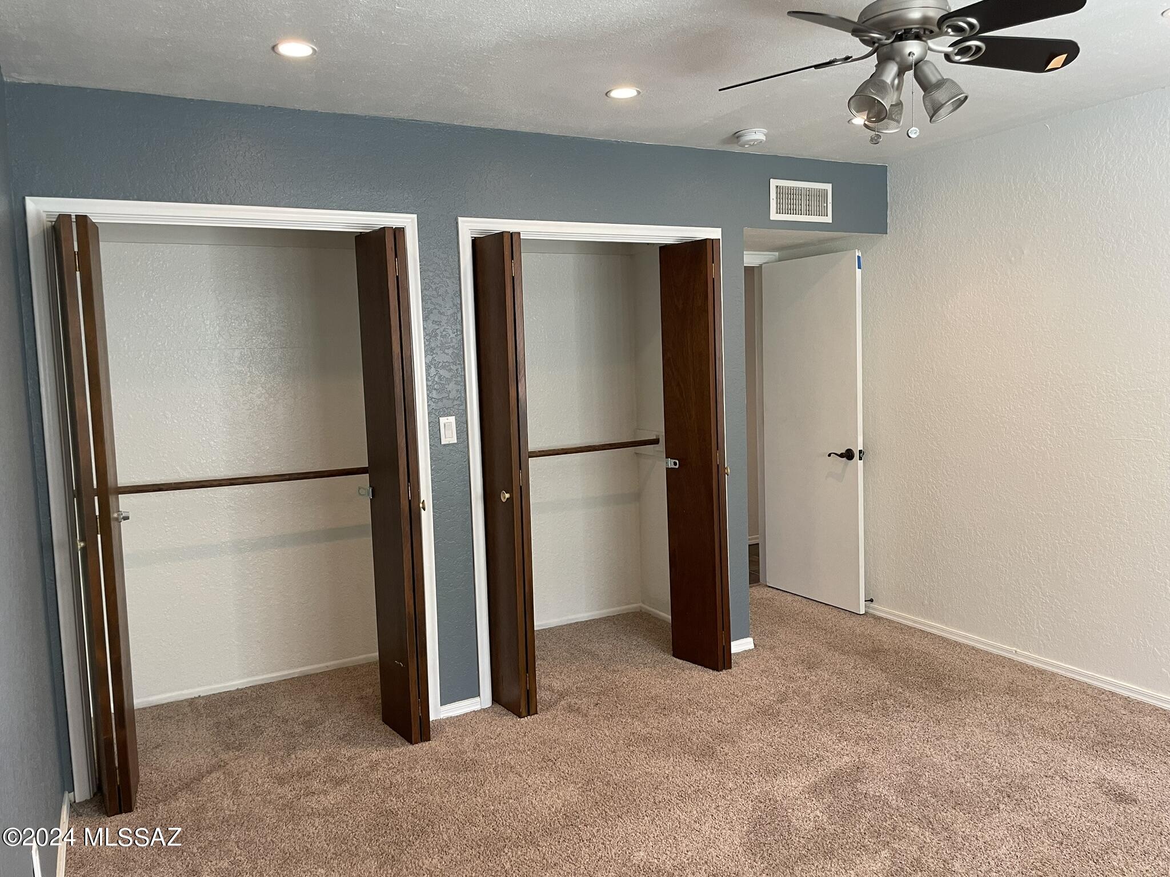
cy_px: 438
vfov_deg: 53.1
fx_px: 879
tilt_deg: -2.9
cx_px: 585
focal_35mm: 26
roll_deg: +2.4
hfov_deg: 67.3
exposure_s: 1/60
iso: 125
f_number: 1.6
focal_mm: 4.2
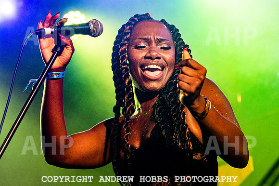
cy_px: 79
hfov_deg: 15.5
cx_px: 152
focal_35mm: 132
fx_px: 1026
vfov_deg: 10.3
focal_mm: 110
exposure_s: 1/800
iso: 2000
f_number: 5
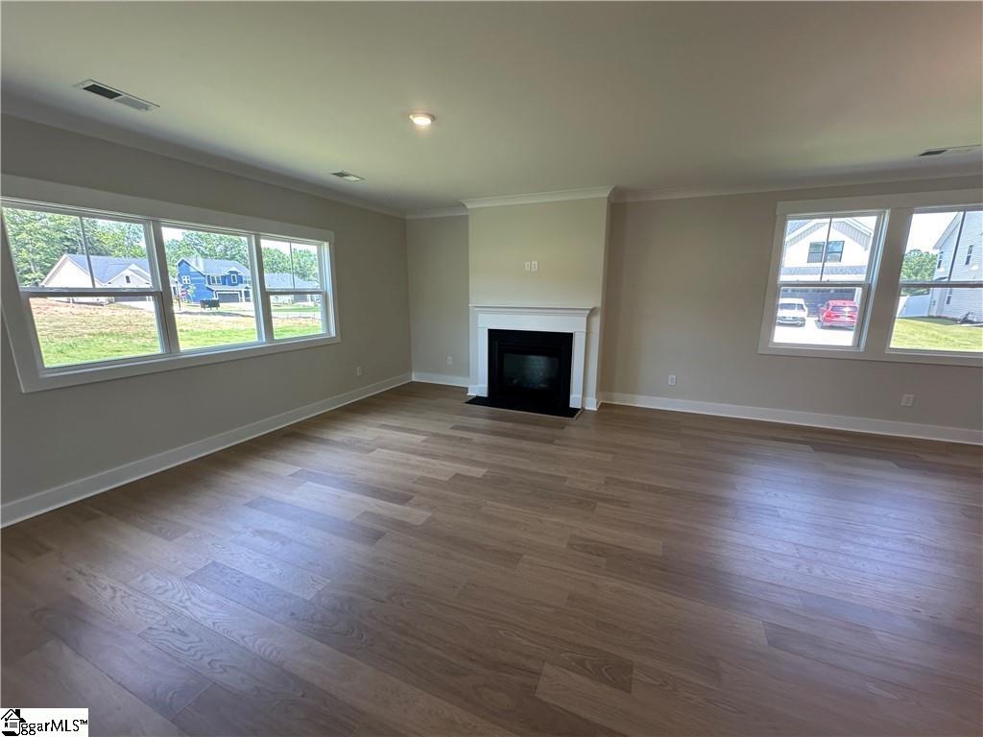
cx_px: 492
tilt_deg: -9.8
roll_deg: -0.7
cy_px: 368
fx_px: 398
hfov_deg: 102.1
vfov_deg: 85.7
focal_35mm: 14
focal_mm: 2.22
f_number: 2.2
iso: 100
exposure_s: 1/120
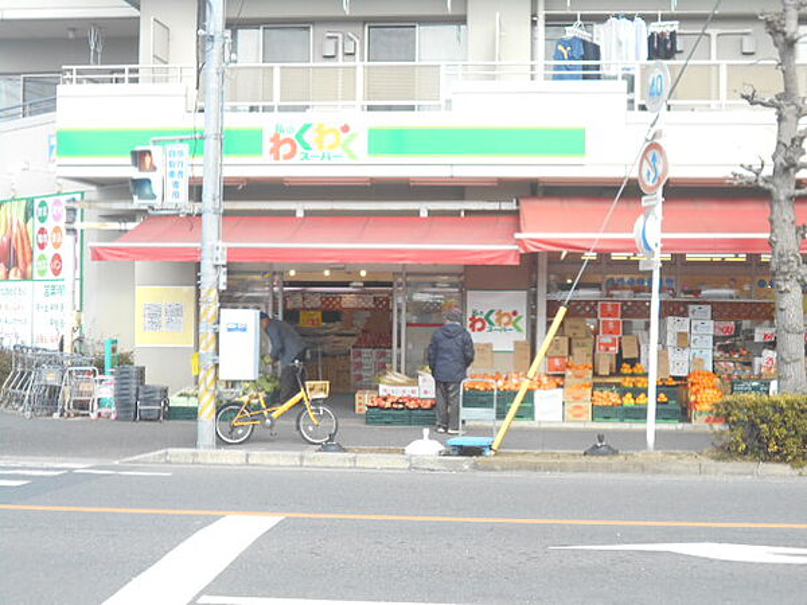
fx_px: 1352
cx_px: 404
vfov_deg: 25.2
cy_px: 302
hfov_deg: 33.2
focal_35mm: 58
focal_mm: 10
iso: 80
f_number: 4.9
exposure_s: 1/80
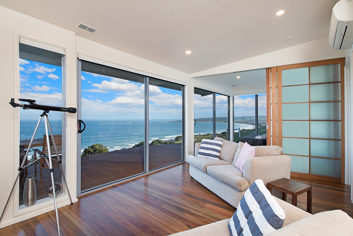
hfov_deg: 90.0
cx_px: 176
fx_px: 177
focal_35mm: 18
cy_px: 118
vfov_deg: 67.4
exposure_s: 1/25
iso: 250
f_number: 8
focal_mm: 18
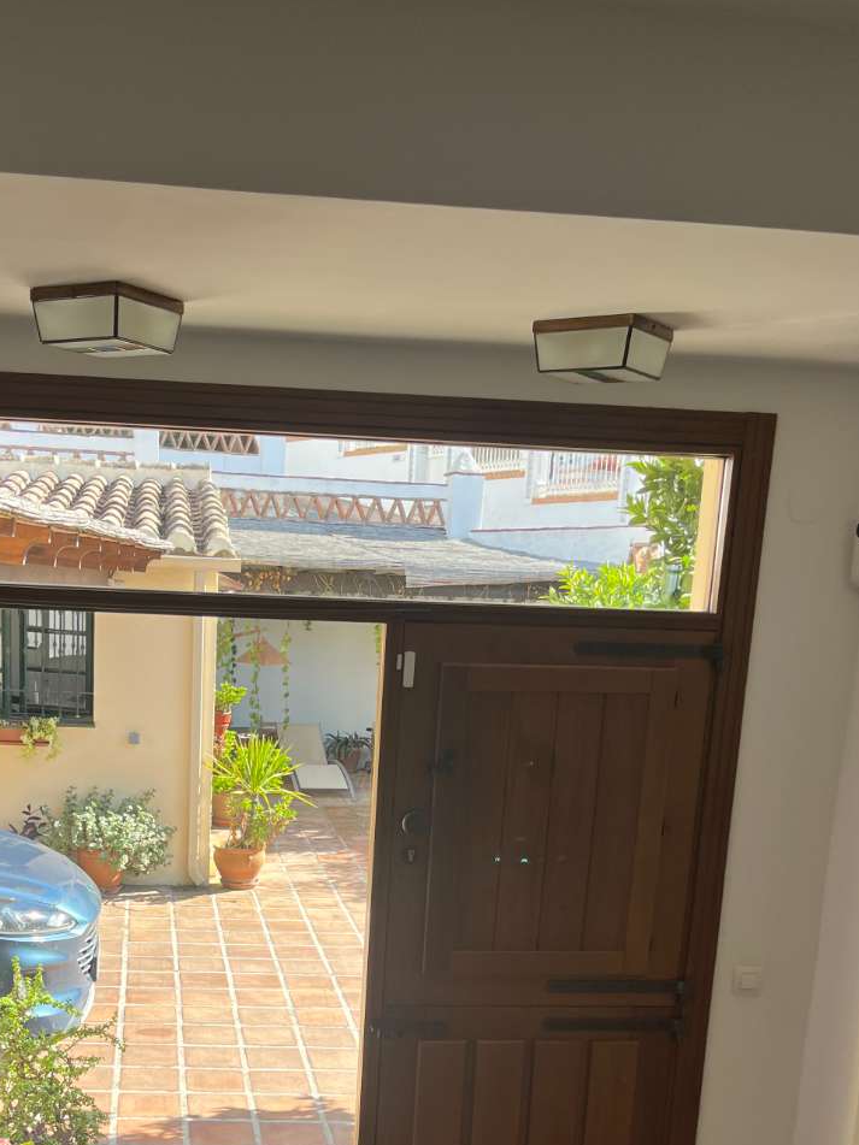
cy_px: 881
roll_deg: -2.8
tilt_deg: -12.1
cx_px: 283
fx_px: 1357
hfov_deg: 34.8
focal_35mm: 41
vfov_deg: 44.0
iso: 50
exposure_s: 1/326
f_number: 1.6
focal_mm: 5.1
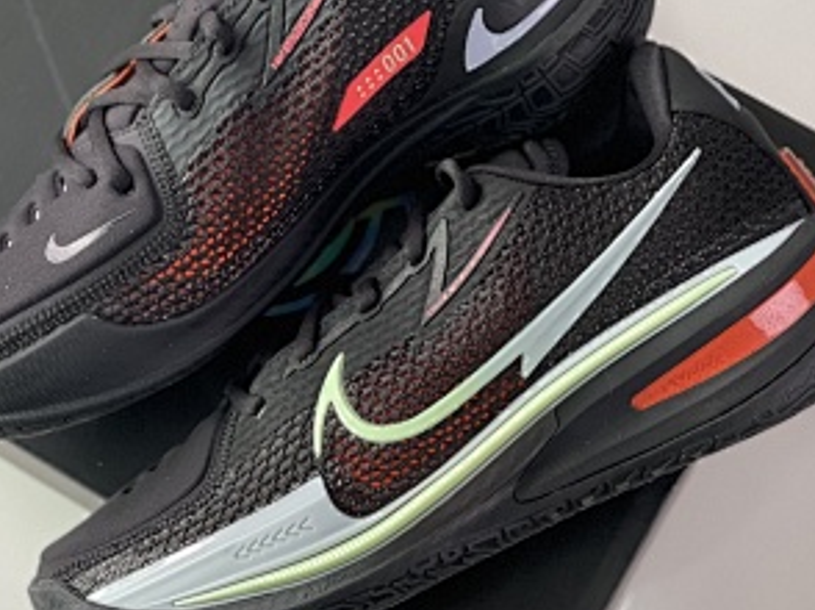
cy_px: 198
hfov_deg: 18.1
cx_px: 374
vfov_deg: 13.5
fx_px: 2564
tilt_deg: -74.9
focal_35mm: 109
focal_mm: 7.5
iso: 250
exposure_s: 1/121
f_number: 2.2
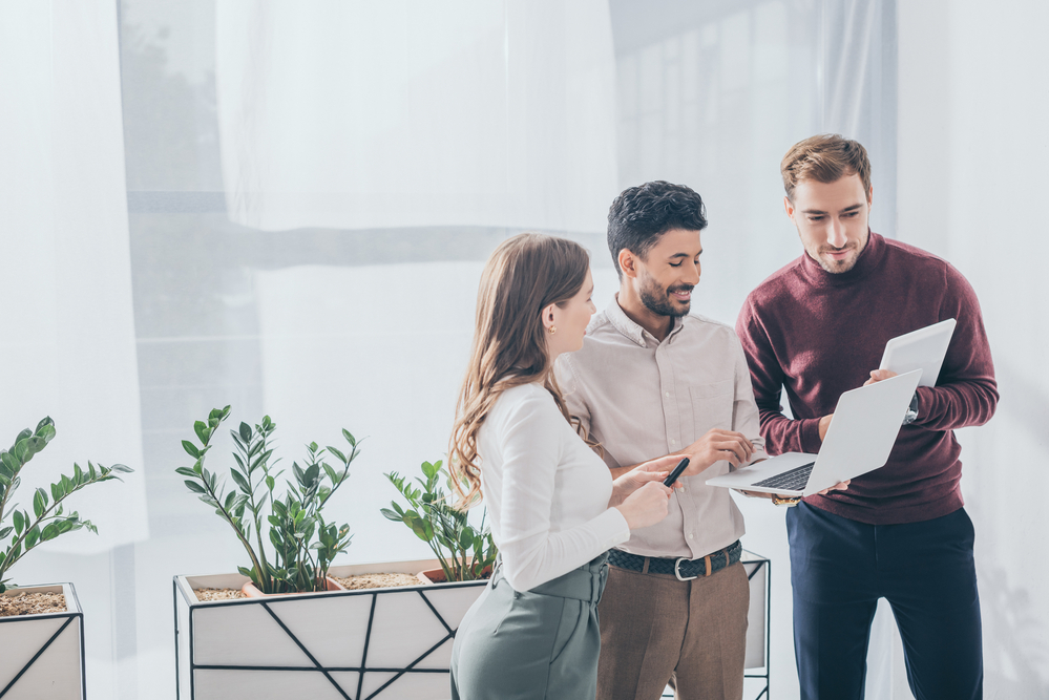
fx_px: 1458
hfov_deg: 39.6
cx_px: 524
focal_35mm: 50
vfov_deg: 27.0
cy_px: 350
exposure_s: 1/200
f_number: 4
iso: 100
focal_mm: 50
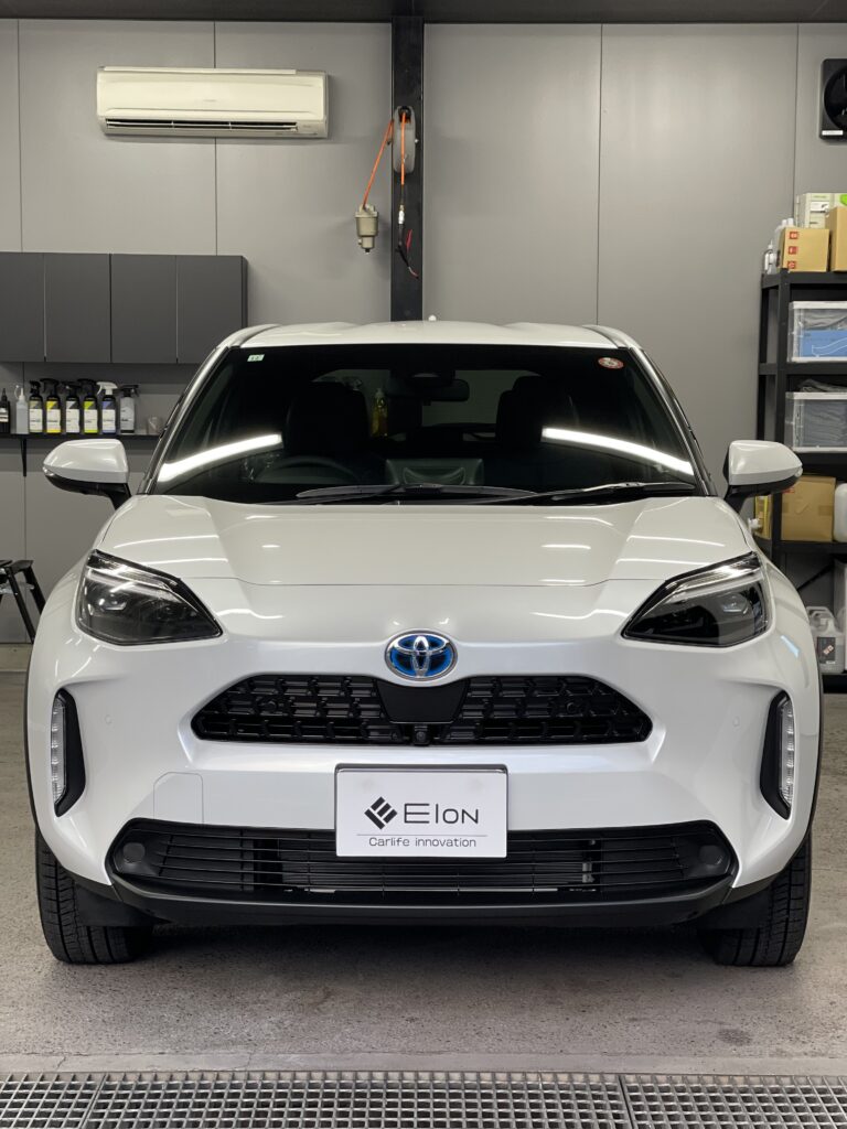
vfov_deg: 30.3
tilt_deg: -3.3
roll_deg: -0.4
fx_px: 2088
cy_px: 564
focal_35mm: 64
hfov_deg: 22.9
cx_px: 424
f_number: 2.2
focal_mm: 7.5
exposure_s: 1/120
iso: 100
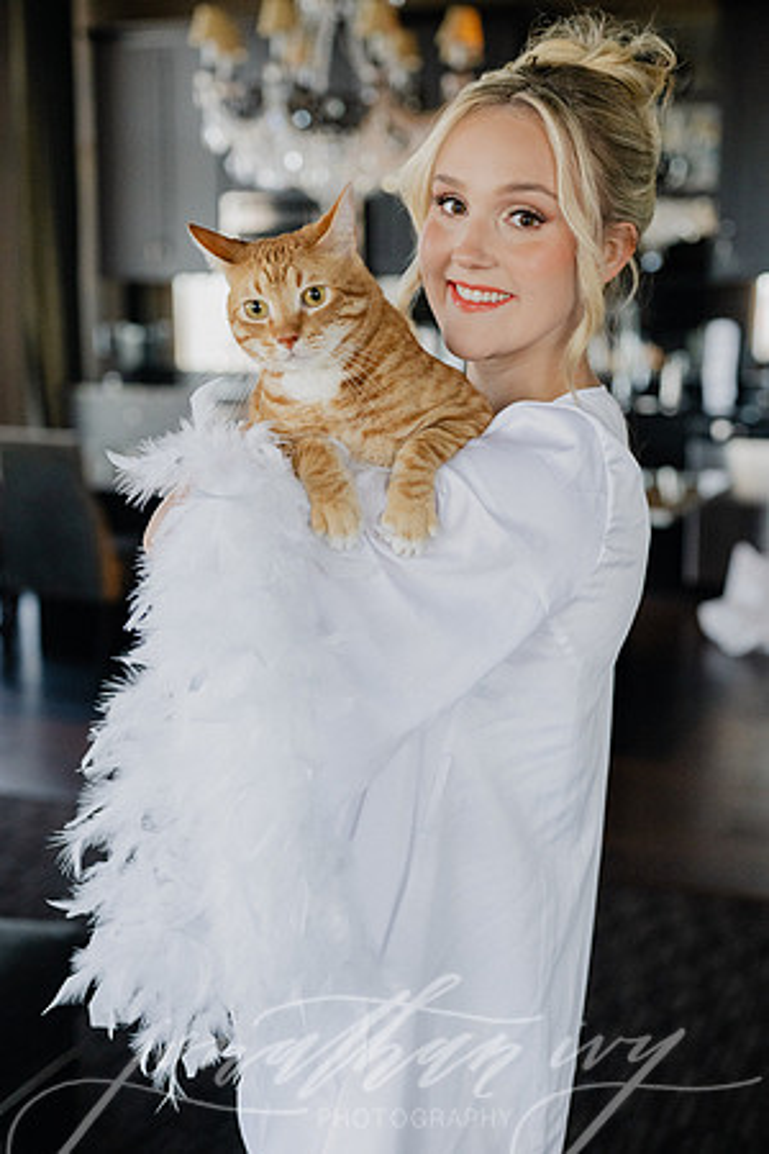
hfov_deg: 27.0
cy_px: 577
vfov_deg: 39.6
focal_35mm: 50
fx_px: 1602
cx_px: 384
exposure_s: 1/320
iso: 2500
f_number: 3.2
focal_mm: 50
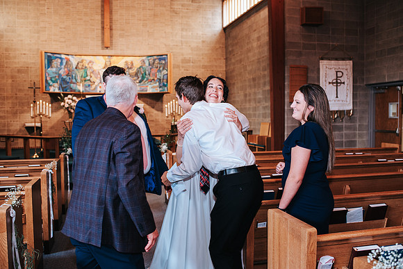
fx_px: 392
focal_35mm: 35
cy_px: 134
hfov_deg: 54.4
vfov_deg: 37.9
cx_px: 202
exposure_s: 1/125
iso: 1000
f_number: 3.2
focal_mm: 35
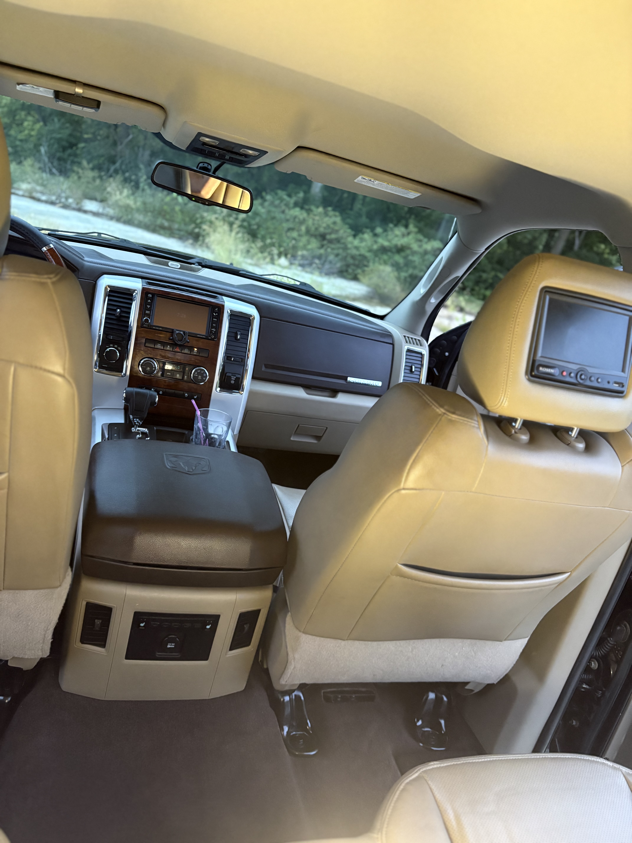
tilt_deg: -17.9
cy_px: 422
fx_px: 633
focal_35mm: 26
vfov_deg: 67.3
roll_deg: -15.5
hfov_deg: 53.1
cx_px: 316
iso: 500
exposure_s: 1/54
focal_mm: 5.96
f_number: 1.6
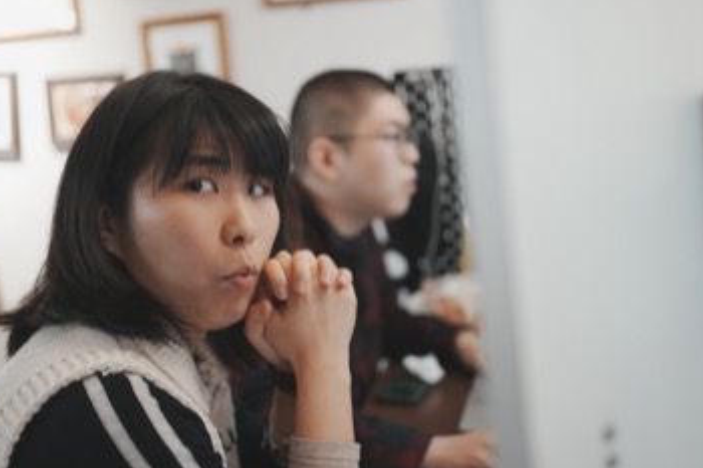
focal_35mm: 40
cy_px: 227
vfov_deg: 33.4
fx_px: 781
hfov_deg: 48.5
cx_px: 341
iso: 800
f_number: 1.8
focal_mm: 35
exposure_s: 1/80
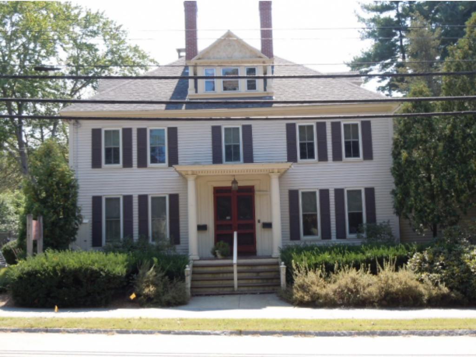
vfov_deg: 32.2
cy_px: 178
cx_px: 238
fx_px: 619
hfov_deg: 42.1
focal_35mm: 45
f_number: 4.6
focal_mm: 8.1
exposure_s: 1/160
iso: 100
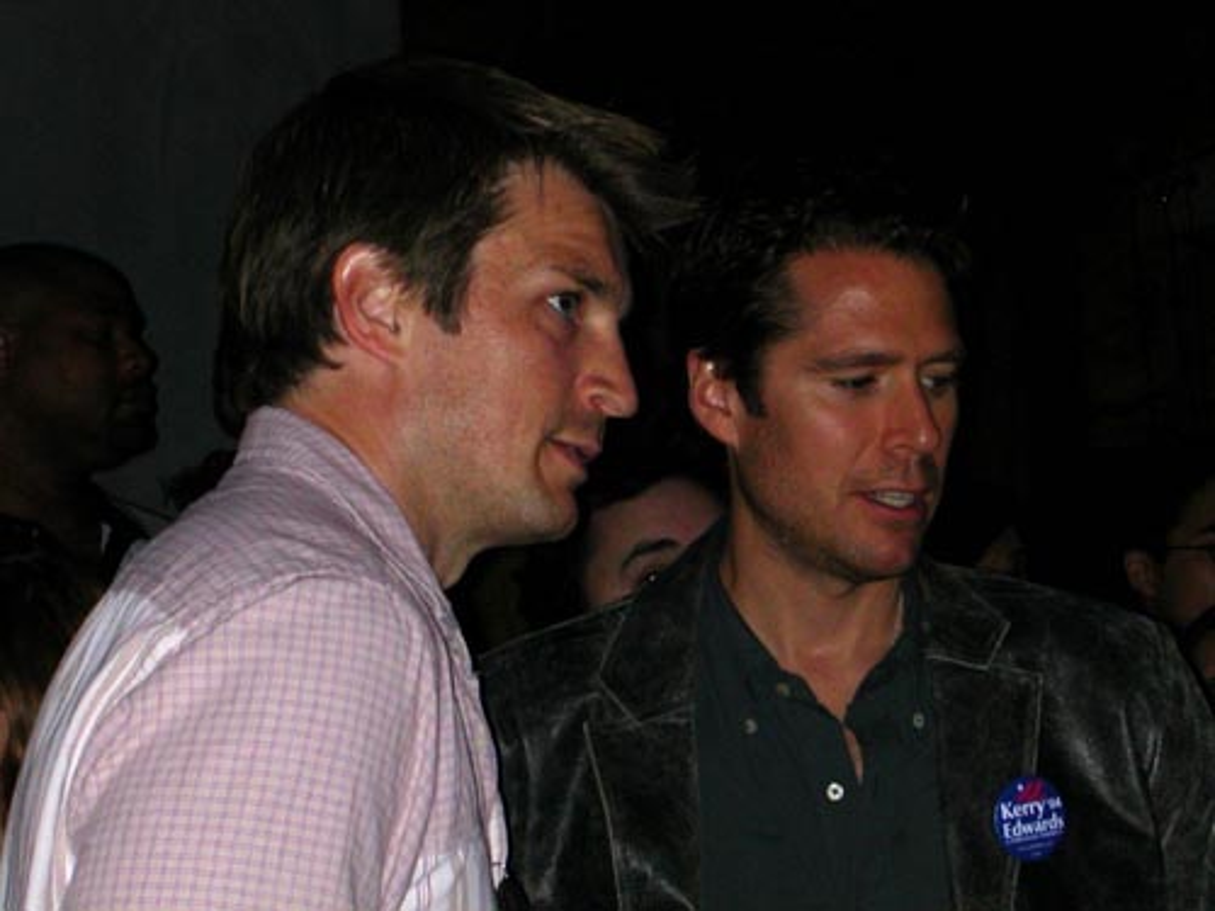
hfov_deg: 20.0
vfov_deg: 15.1
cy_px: 456
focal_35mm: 98
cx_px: 608
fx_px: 3440
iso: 200
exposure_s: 1/59.9
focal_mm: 14.9
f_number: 4.6
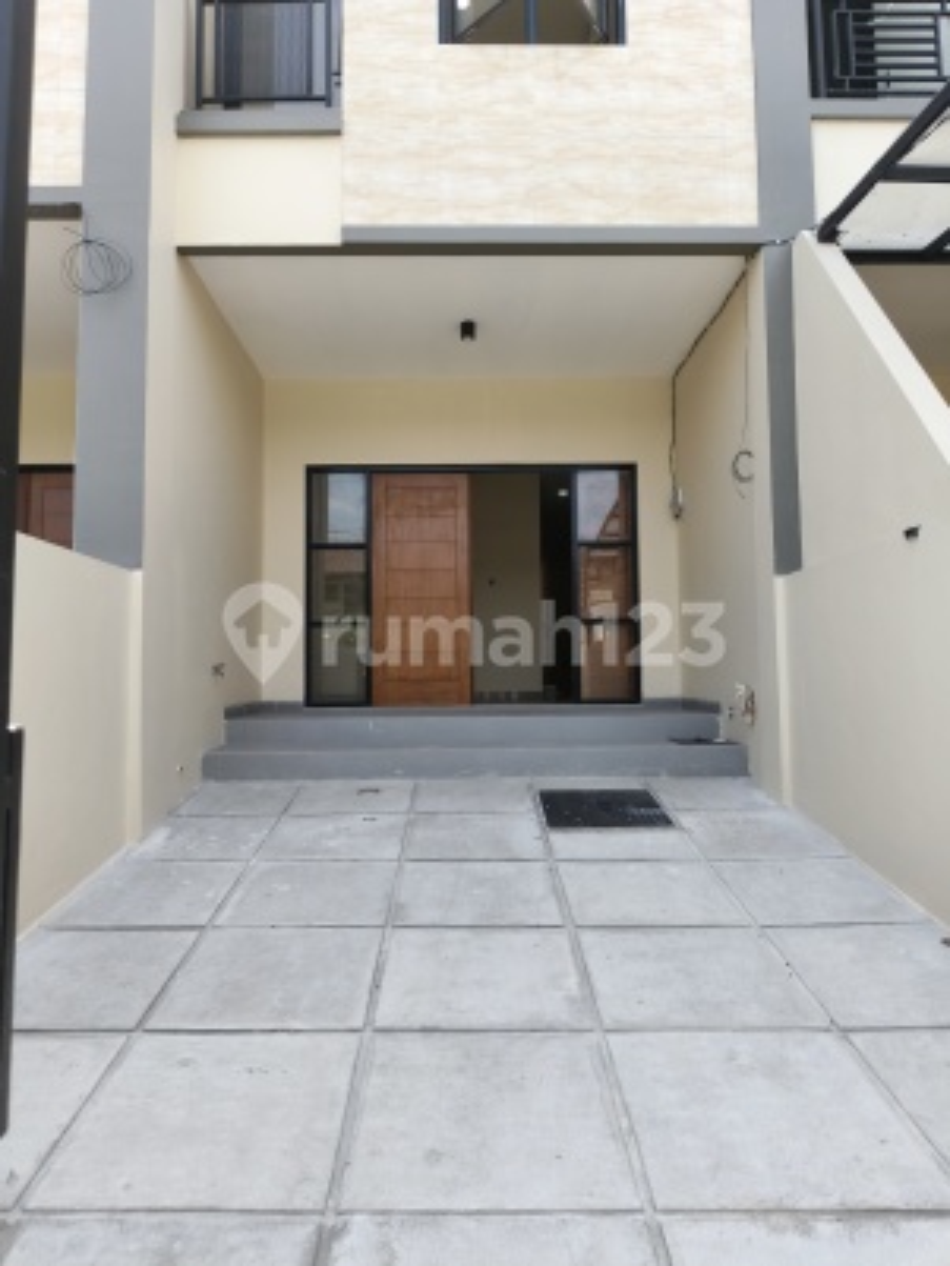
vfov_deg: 73.9
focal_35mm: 23
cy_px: 633
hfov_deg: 58.9
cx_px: 475
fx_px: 841
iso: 50
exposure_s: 1/501
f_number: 1.8
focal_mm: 5.56
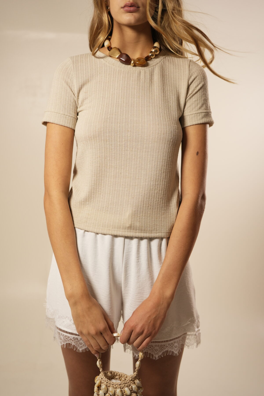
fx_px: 550
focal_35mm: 50
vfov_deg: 39.6
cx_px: 132
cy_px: 198
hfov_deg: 27.0
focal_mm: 50
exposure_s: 1/125
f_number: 3.2
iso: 640
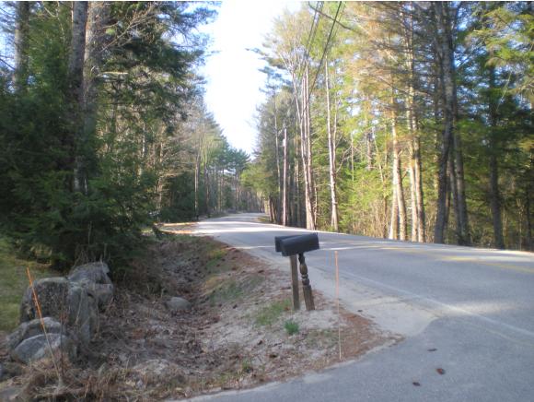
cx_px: 267
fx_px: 587
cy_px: 201
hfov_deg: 48.9
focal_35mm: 38
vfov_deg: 37.8
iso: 64
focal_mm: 6.3
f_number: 3.1
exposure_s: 1/149
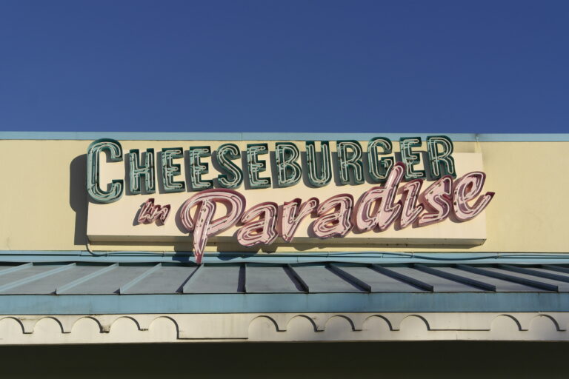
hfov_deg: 26.3
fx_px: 1217
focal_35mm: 77
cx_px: 284
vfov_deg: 17.7
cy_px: 190
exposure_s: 1/320
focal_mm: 50
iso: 100
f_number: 9
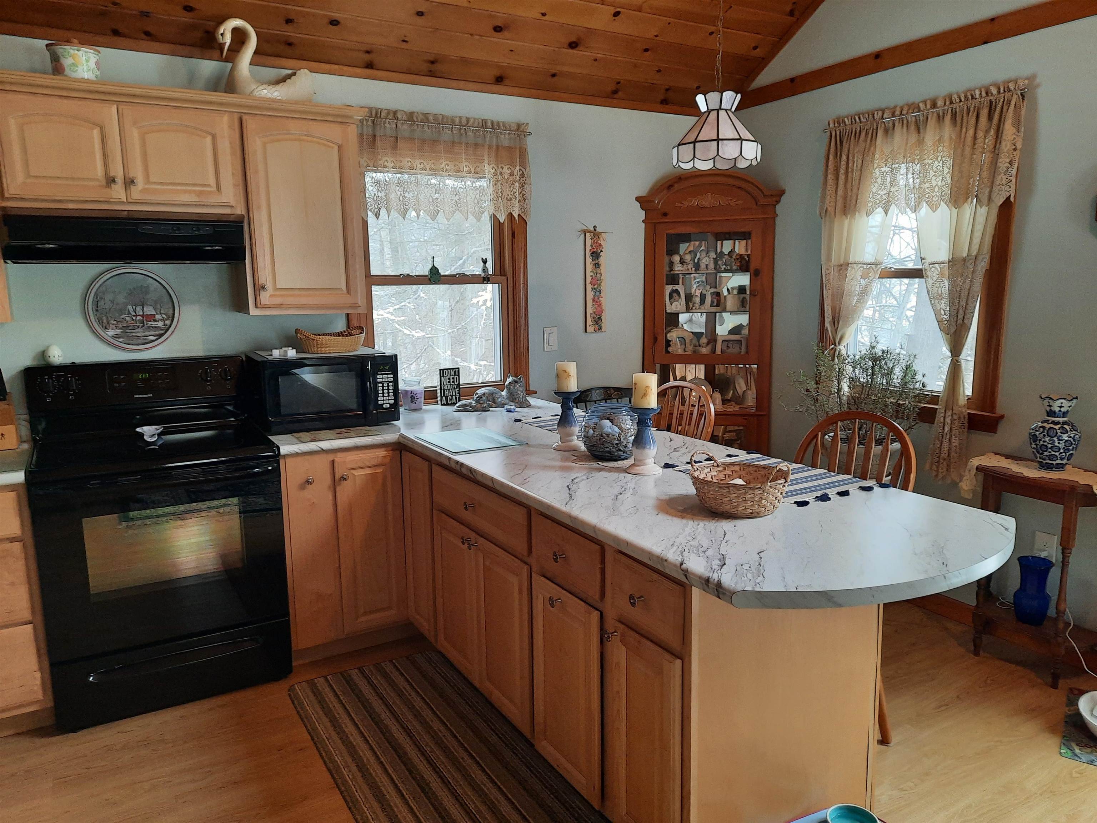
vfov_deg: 54.9
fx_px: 792
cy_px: 412
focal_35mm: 25
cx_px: 548
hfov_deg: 69.4
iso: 320
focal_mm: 4.6
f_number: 2
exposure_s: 1/60
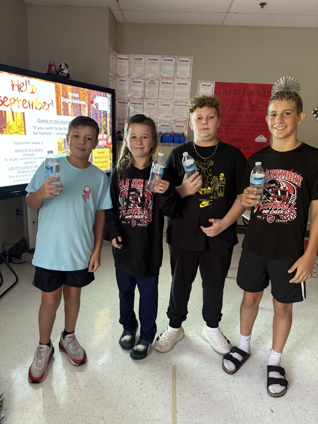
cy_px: 212
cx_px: 159
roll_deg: -1.0
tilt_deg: -12.6
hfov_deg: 53.1
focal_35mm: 26
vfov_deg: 67.3
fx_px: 318
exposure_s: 1/30
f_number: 1.6
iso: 500
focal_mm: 5.96
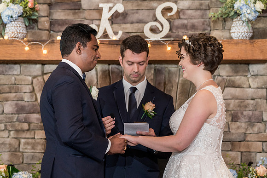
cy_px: 93
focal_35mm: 158
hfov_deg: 13.0
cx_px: 125
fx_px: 1171
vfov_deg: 8.7
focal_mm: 148
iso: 2000
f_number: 4
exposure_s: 1/100
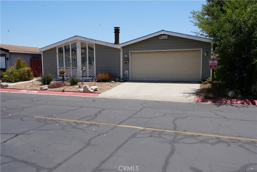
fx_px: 207
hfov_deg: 63.7
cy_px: 86
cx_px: 128
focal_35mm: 29
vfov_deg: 45.0
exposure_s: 1/160
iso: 100
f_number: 10
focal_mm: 29
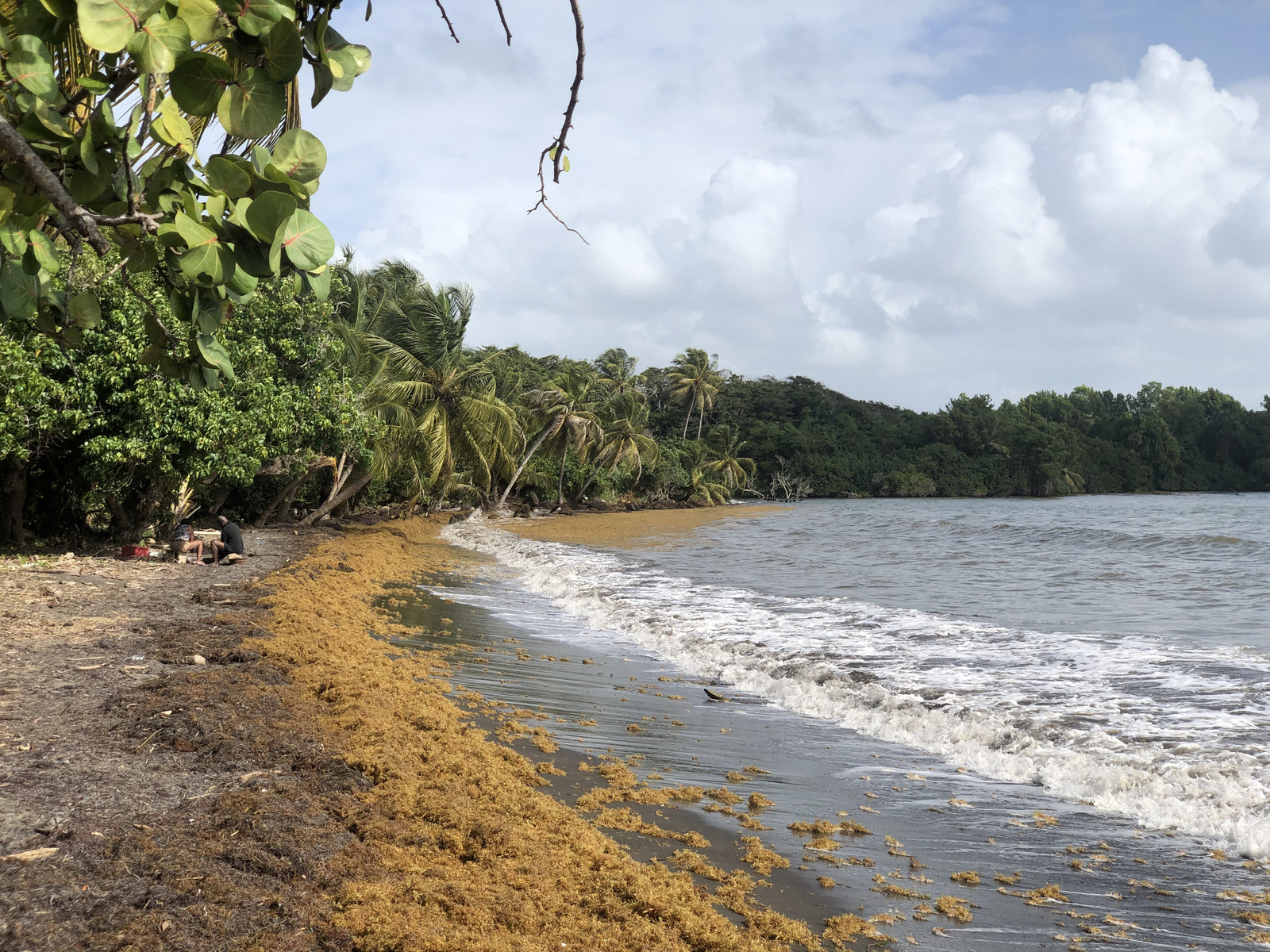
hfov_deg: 36.8
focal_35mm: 52
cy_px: 476
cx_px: 635
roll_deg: +0.8
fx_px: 1908
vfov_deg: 28.0
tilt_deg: +0.2
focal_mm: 6
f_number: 2.4
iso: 16
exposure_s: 1/1656
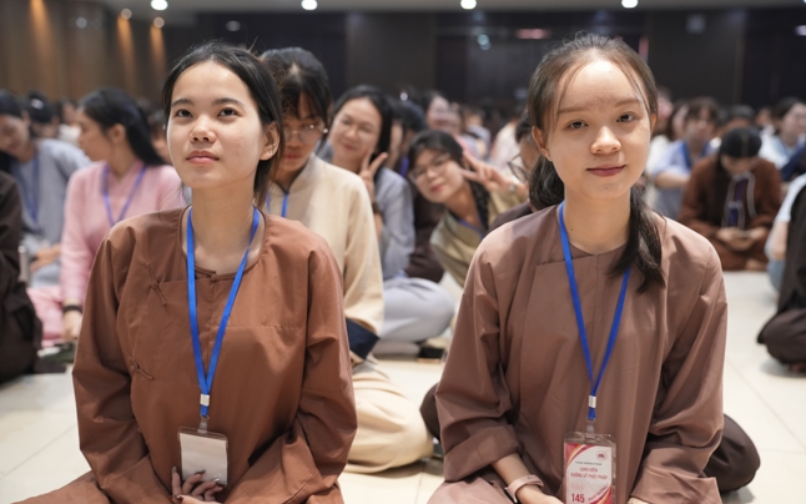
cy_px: 243
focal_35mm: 40
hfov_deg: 49.3
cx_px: 403
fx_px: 879
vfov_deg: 32.0
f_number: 2.8
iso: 2500
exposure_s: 1/200
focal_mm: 39
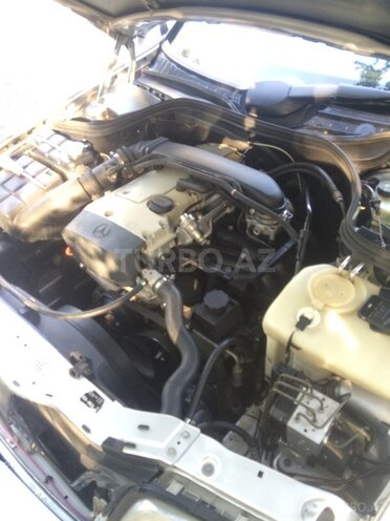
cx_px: 195
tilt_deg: -46.3
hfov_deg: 48.2
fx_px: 436
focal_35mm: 29
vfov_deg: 61.7
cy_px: 260
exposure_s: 1/33
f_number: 2.2
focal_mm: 4.15
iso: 80
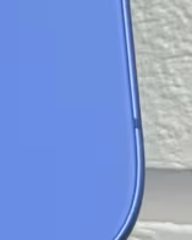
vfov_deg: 4.9
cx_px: -344
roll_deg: -1.4
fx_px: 2718
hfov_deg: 3.9
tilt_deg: -0.5
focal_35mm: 383
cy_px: -285
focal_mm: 6.76
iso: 80
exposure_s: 1/100
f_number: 1.78
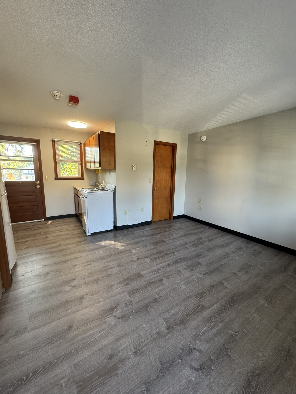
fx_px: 160
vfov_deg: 102.1
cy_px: 197
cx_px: 148
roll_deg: -0.6
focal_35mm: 14
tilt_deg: -8.5
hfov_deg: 85.7
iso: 250
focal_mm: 2.22
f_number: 2.2
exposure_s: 1/99
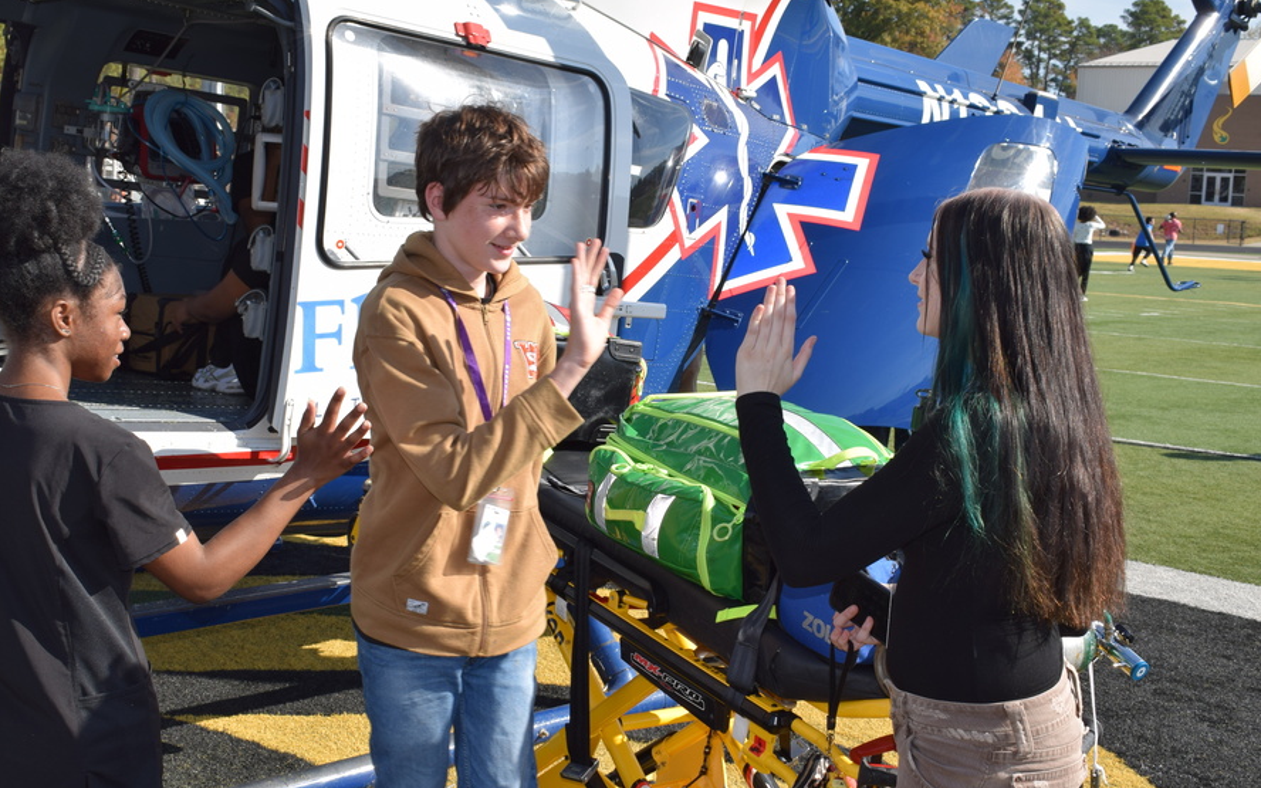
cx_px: 579
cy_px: 422
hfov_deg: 42.1
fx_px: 1635
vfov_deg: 27.1
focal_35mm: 48
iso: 100
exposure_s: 1/200
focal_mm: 27
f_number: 9
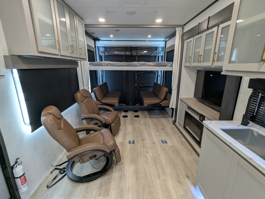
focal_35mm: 16
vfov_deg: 78.2
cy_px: 100
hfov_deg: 94.4
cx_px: 132
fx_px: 123
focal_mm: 2.35
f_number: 2.2
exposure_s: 1/39.9
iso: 108
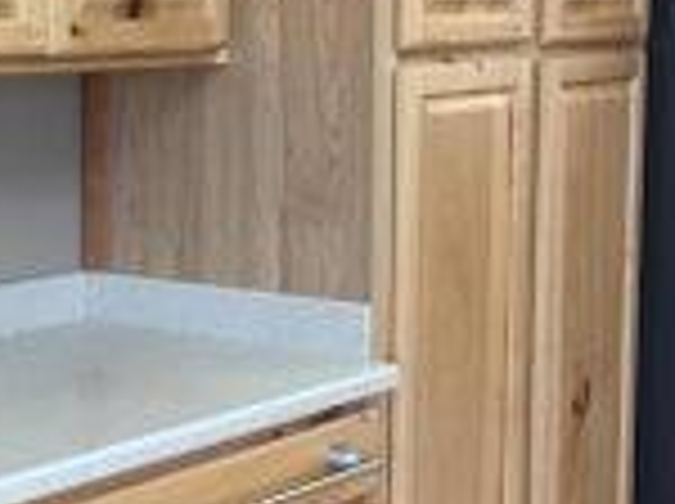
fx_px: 1811
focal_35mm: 93
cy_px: 292
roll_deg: -0.1
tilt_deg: -8.0
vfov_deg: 15.8
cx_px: 234
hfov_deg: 21.1
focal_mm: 4.15
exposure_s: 1/30
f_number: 2.2
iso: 80
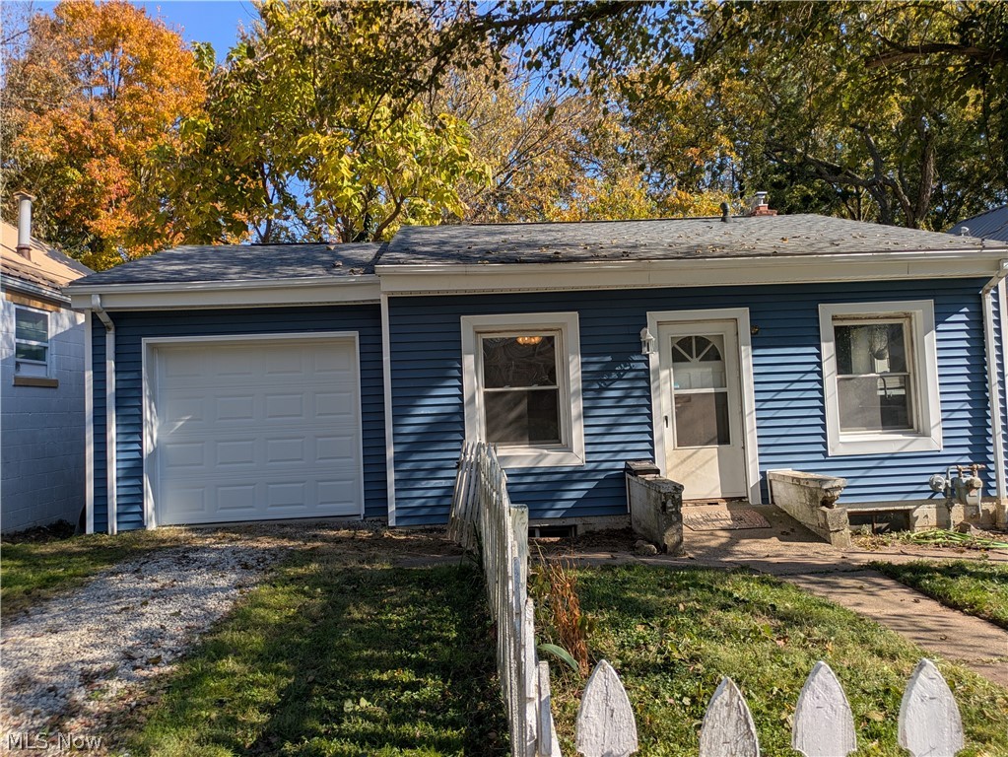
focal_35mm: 25
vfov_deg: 54.9
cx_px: 504
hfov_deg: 69.4
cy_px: 378
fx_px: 728
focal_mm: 5.43
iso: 48
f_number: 1.89
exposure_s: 1/1247
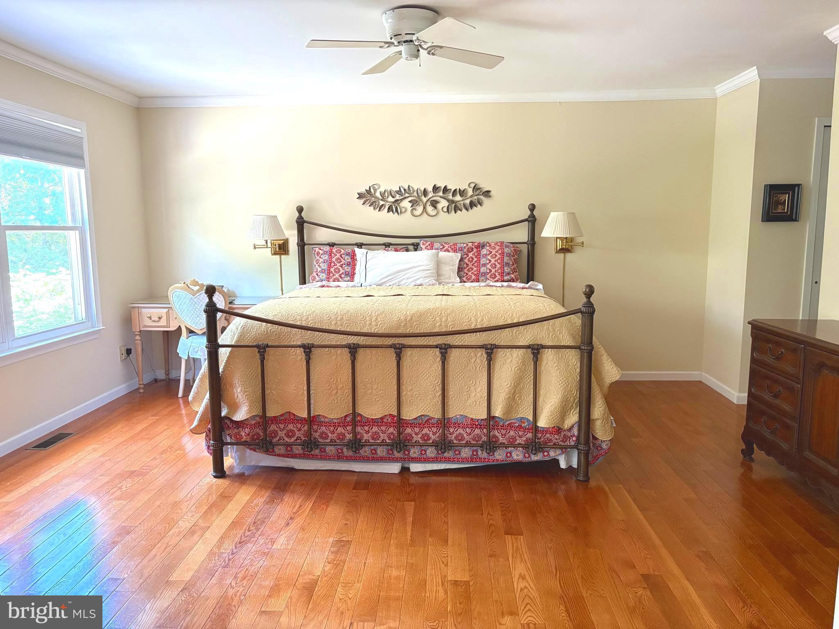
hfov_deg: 67.3
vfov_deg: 53.1
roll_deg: +0.6
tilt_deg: -7.7
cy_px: 314
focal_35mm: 26
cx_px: 420
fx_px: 630
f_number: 1.6
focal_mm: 5.96
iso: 400
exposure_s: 1/60
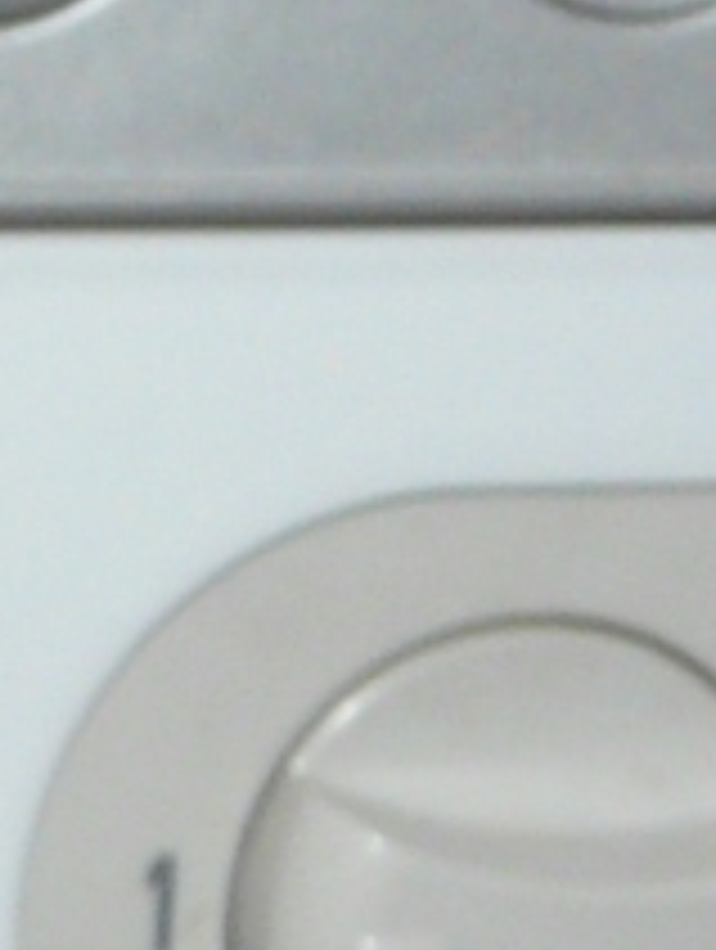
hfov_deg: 6.4
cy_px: -50
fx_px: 5994
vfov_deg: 9.0
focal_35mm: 218
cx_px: -1265
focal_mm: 4.6
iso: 100
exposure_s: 1/30
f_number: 4
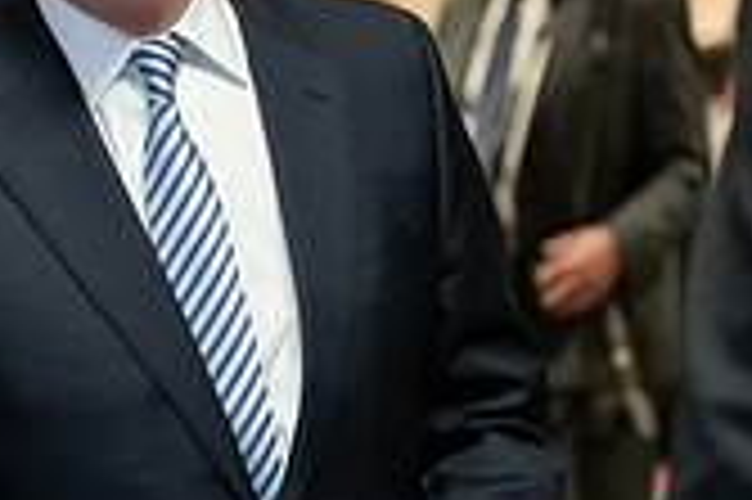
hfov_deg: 8.4
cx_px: -140
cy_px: -7
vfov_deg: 5.6
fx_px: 5071
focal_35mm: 243
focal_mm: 70
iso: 4000
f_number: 3.2
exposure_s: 1/200
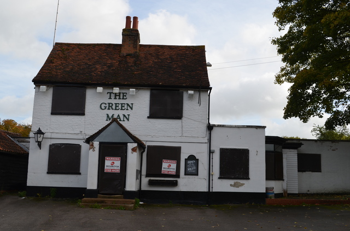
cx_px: 175
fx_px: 378
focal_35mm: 39
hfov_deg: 49.7
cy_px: 116
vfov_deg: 34.0
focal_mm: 26
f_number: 8
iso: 140
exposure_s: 1/250
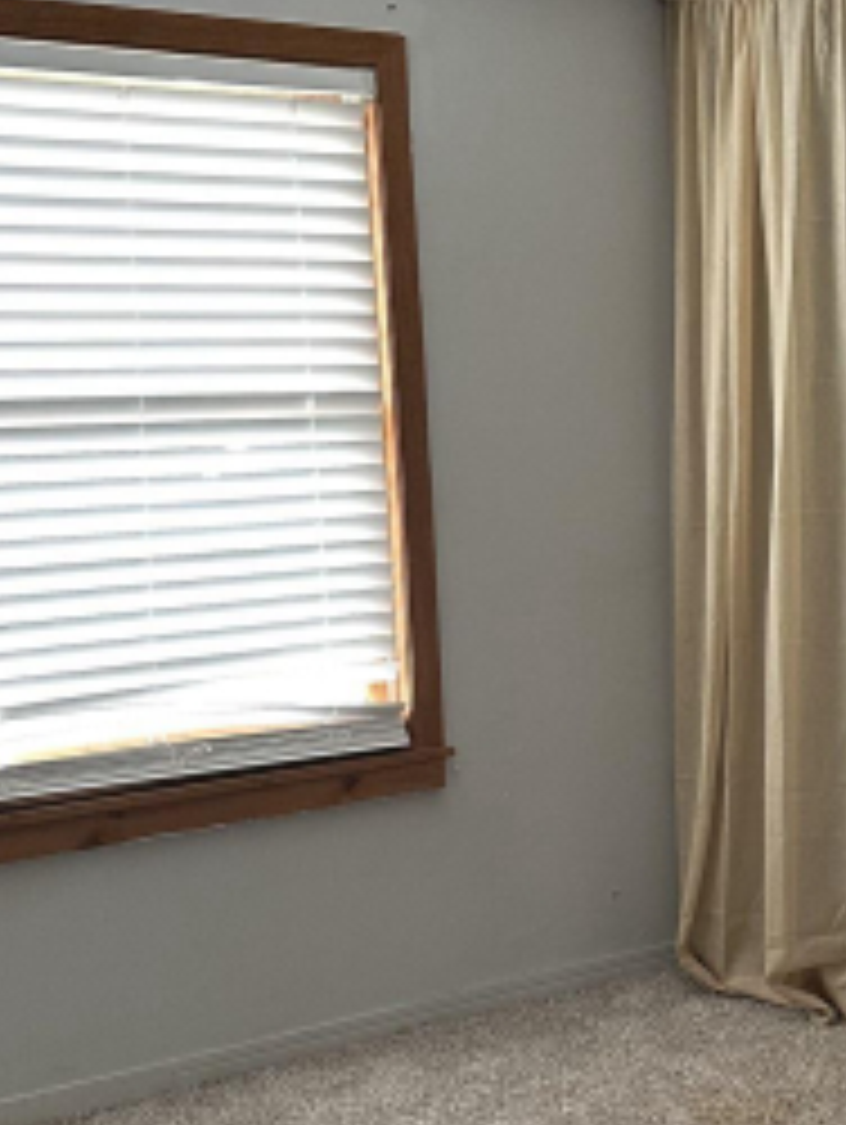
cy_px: 763
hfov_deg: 21.8
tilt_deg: -11.6
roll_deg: -1.8
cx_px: 932
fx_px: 2082
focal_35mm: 64
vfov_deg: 30.0
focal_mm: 6.86
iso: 250
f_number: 1.78
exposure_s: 1/60
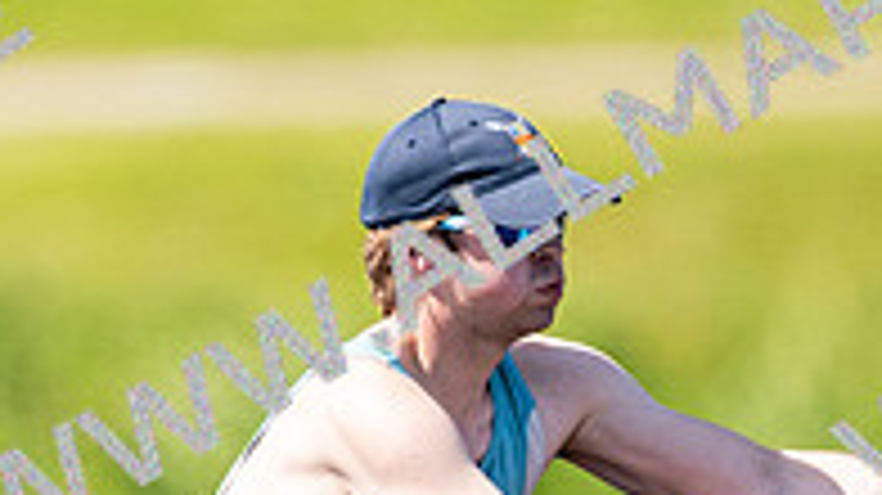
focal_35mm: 2799
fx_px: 65425
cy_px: 565
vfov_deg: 0.4
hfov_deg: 0.8
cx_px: 504
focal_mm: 600
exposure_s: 1/2500
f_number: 4
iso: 360
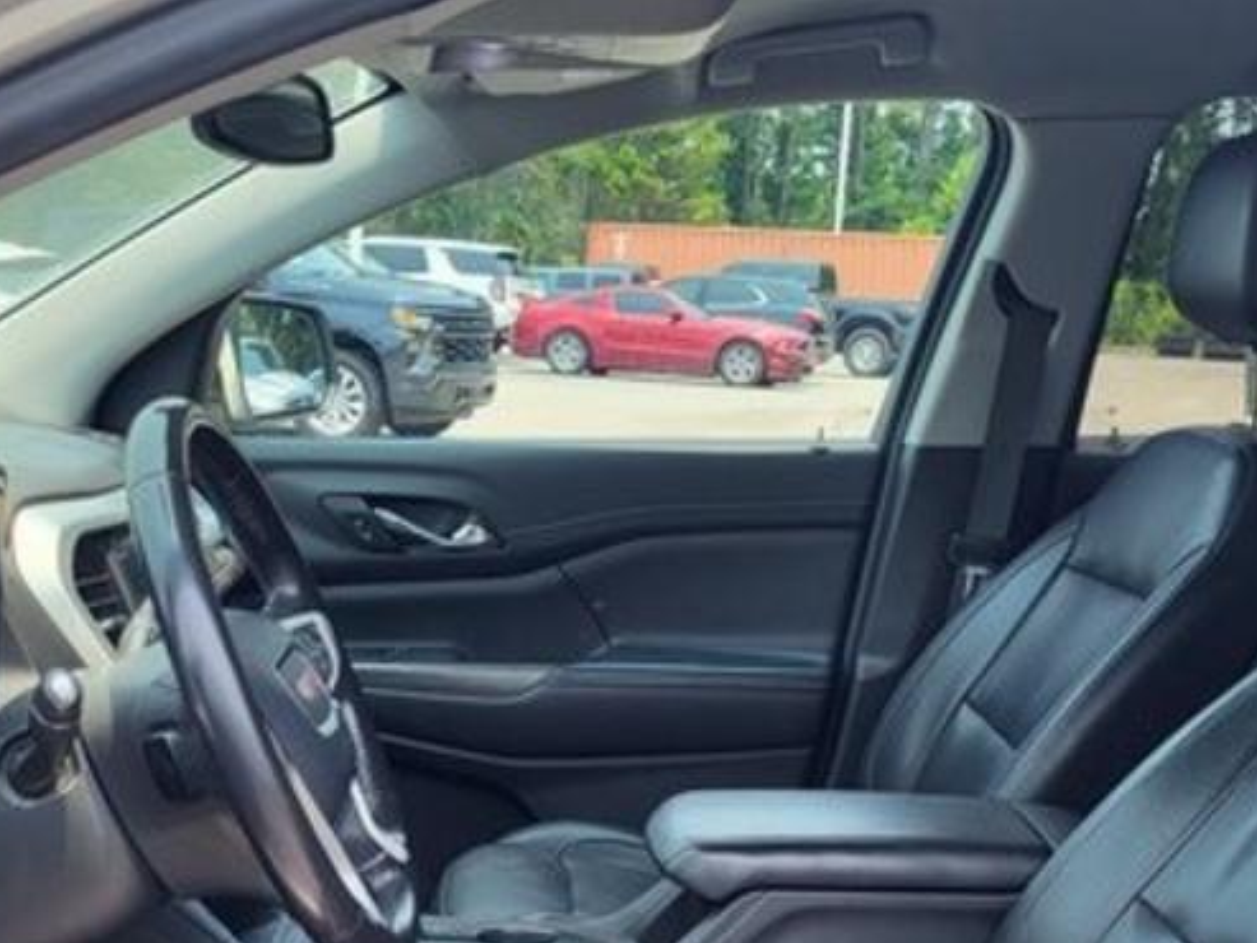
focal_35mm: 54
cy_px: 974
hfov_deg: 35.5
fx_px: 1961
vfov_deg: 25.5
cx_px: 579
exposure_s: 1/529
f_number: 1.8
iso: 40
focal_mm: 5.4
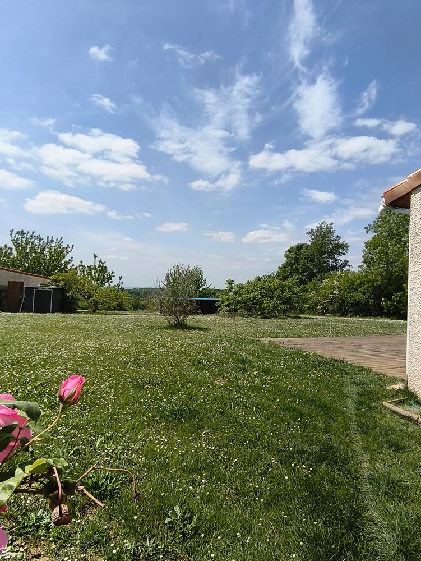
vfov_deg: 81.7
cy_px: 280
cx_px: 210
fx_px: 324
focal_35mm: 20
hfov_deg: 66.0
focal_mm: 1.65
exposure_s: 1/3268
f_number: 2.2
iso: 50
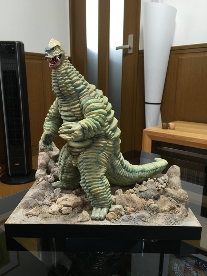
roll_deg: -0.9
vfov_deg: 61.7
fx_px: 231
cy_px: 138
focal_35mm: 29
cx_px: 104
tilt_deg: -13.4
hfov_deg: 48.2
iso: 40
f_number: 2.2
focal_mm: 4.15
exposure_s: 1/15
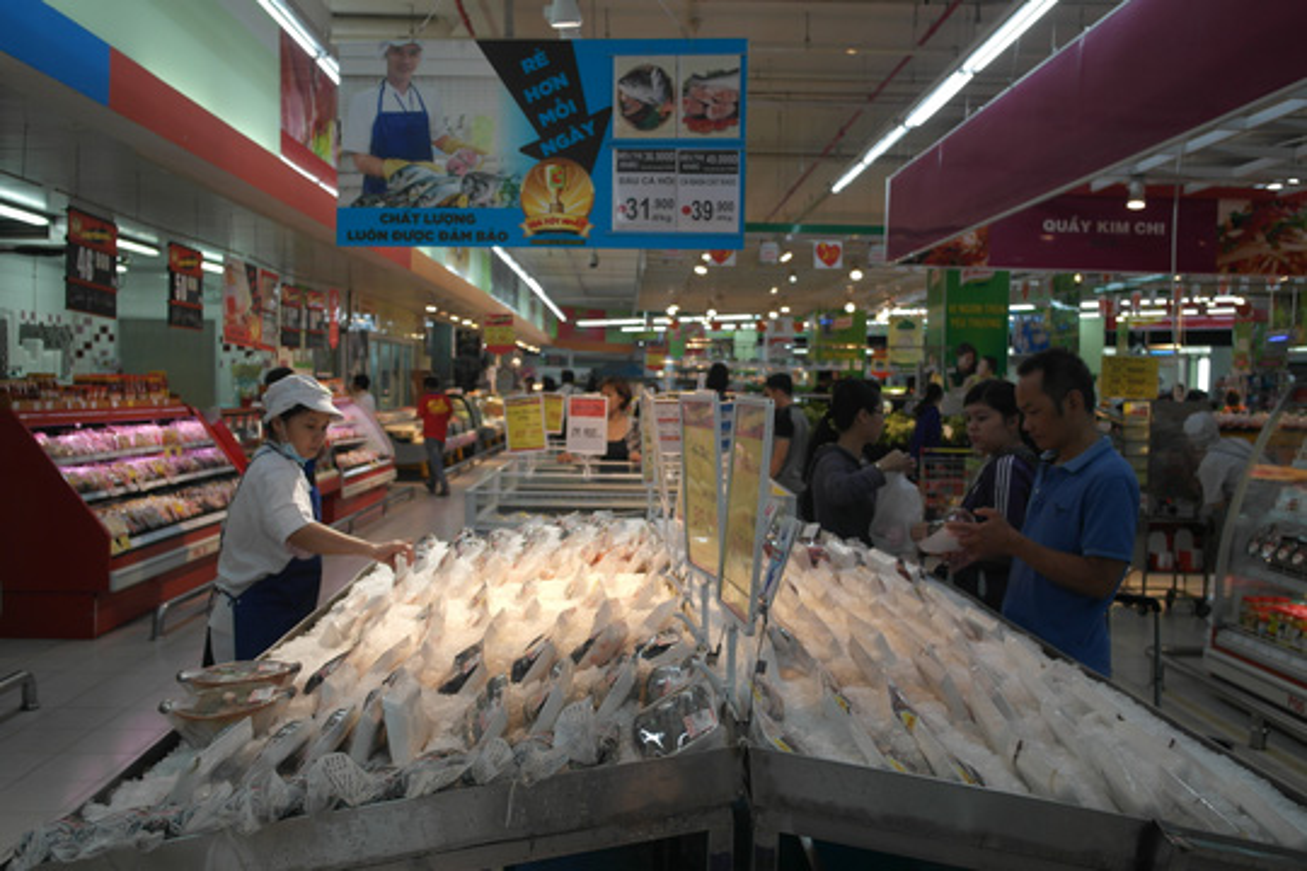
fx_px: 1089
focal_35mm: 30
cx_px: 654
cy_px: 436
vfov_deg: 43.6
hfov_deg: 61.9
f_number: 3.5
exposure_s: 1/80
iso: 200
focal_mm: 20
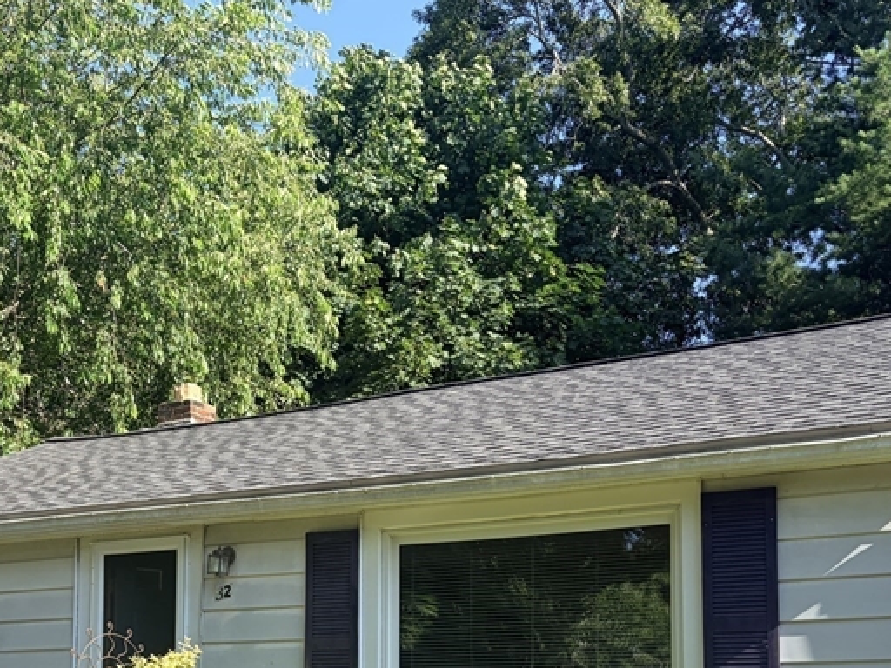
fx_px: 1338
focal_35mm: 52
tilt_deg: +5.3
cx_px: 376
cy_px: 612
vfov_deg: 27.0
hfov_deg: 36.7
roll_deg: -0.3
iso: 50
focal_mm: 5.96
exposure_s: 1/1337
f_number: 1.6
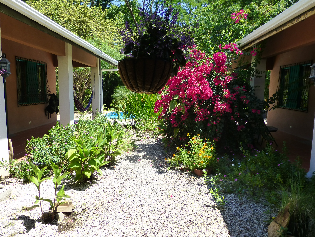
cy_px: 118
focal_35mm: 25
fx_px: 227
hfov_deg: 69.4
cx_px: 158
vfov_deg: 54.9
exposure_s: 1/800
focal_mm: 4.3
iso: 200
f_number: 3.3
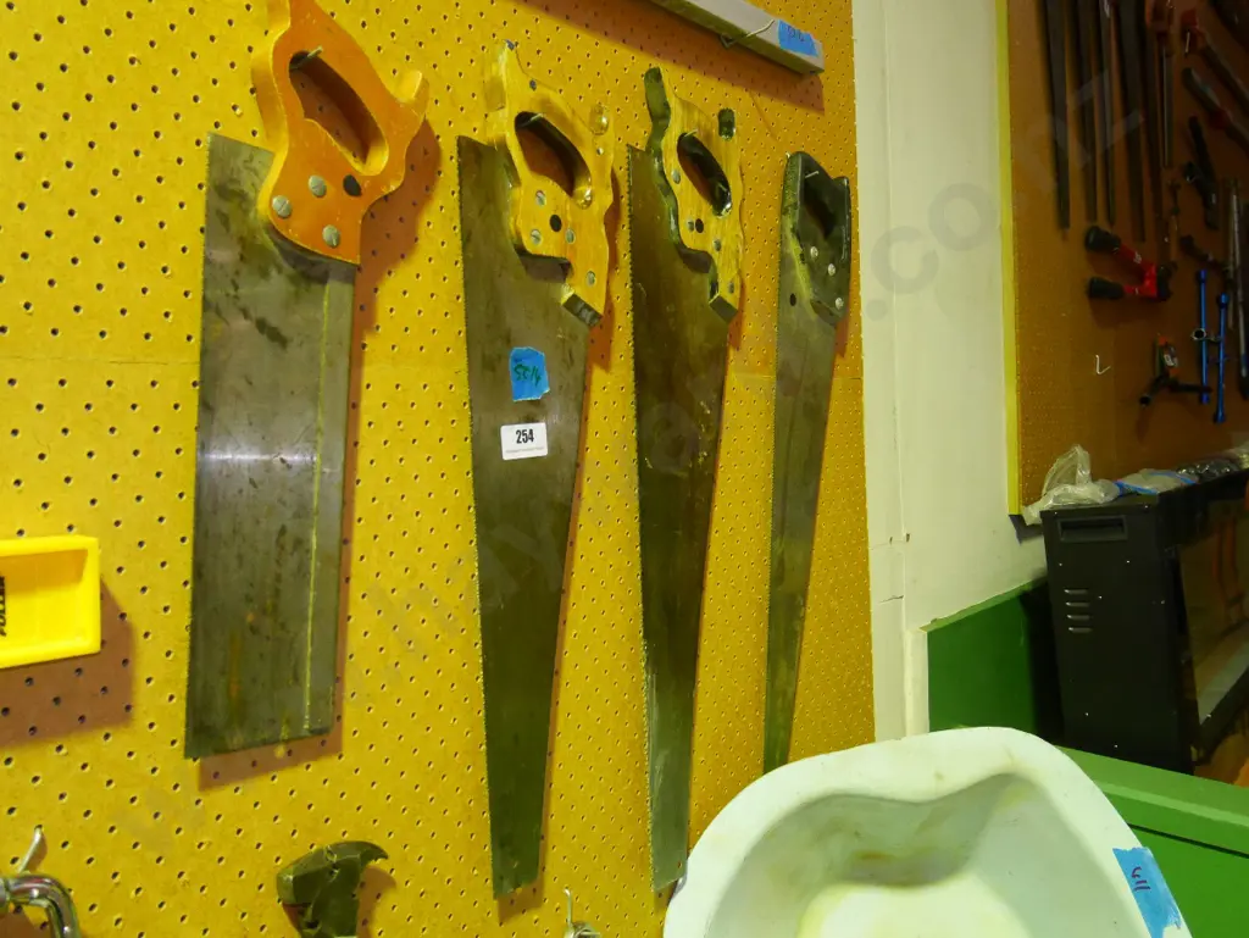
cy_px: 469
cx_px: 624
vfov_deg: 46.8
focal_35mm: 30
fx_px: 1083
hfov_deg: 59.9
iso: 3200
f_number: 4
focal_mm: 15
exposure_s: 1/100
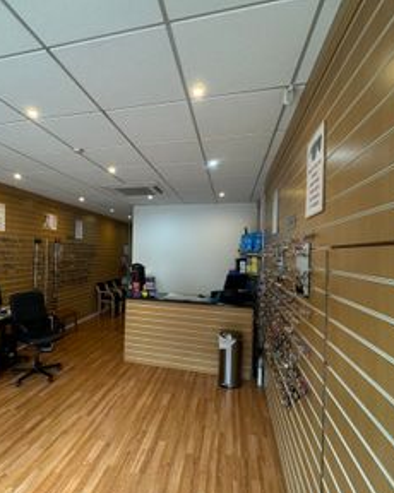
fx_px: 277
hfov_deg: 70.0
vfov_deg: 83.3
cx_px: 156
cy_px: 253
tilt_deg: +0.2
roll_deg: -0.1
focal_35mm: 19
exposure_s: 1/100
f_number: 2.2
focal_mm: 2.22
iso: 200
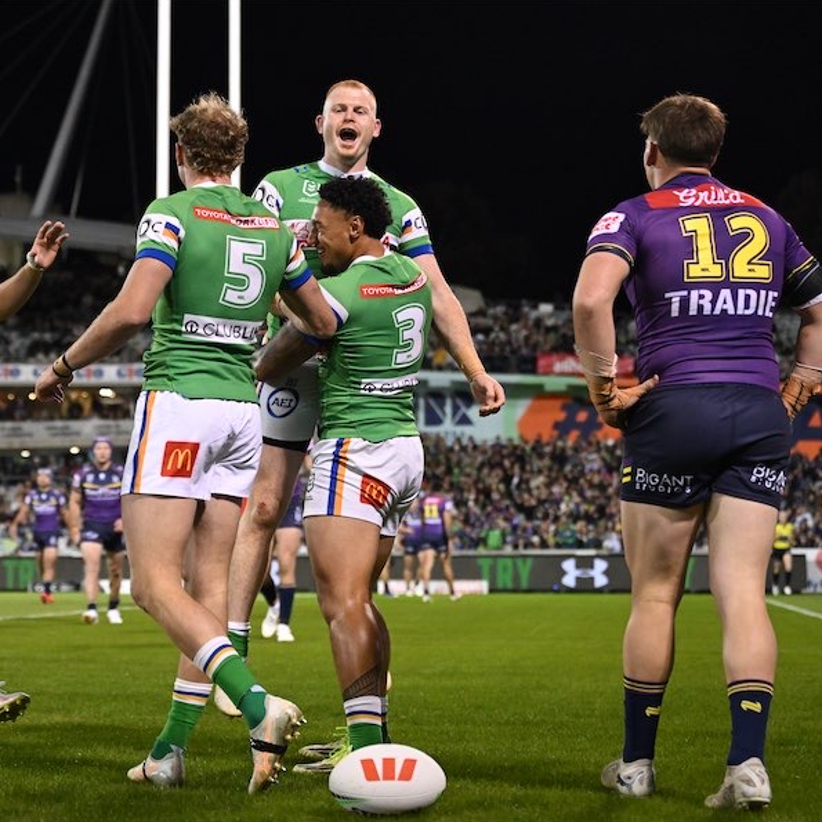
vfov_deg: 21.4
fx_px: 2176
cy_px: 410
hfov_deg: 21.4
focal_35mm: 81
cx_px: 356
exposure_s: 1/1250
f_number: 3.2
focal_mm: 63
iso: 5000
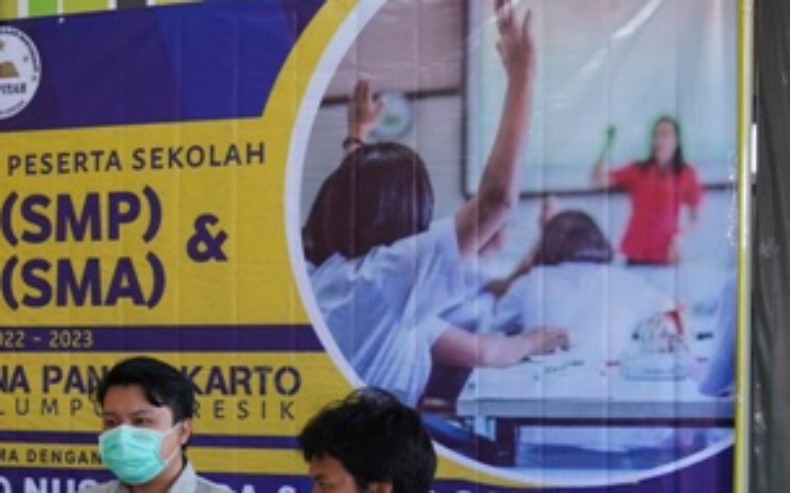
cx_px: -21
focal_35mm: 88
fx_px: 1895
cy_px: 414
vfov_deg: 14.7
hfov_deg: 22.5
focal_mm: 41
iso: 2000
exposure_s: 1/50
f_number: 6.3
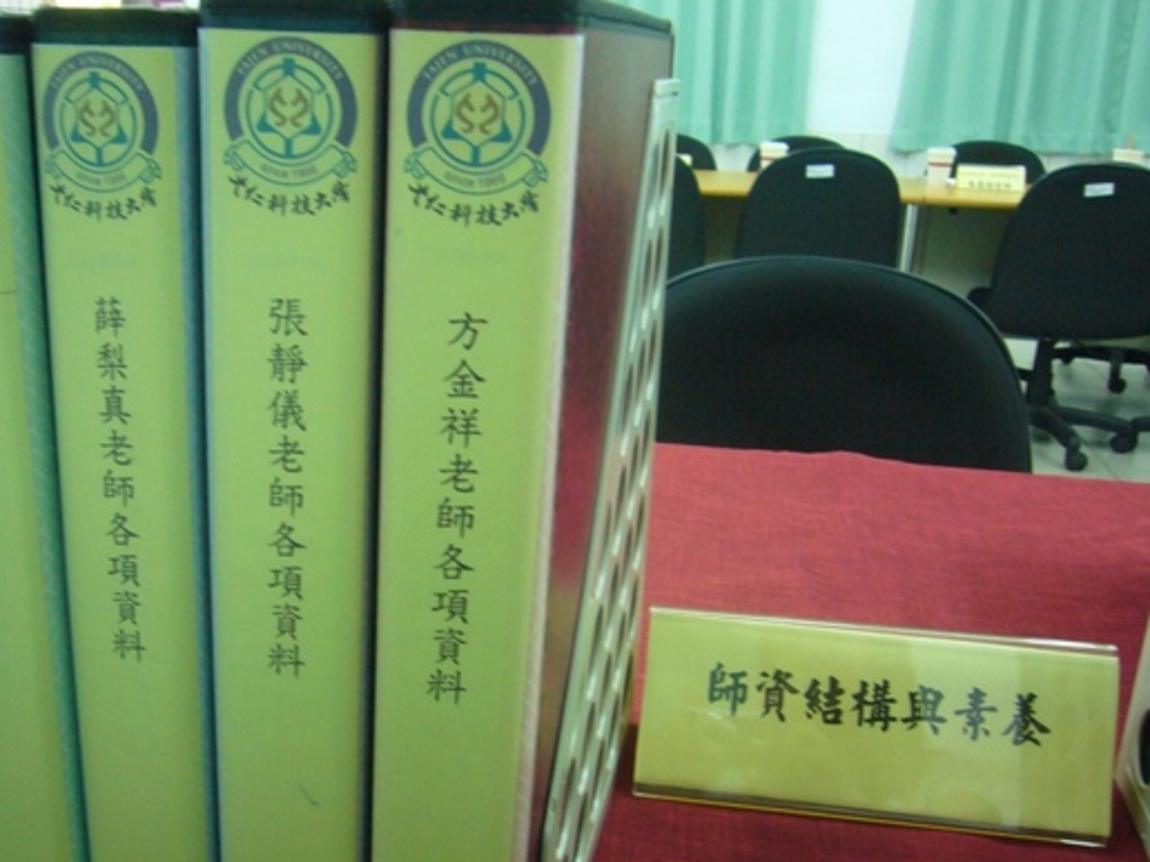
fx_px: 1262
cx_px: 437
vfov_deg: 37.4
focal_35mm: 38
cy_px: 556
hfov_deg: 48.5
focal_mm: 4.6
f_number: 2.8
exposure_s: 1/15
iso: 200
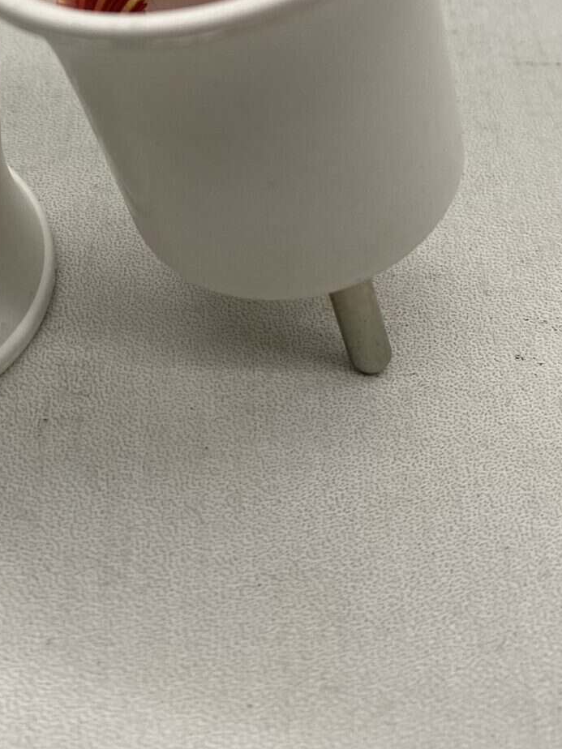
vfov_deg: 25.7
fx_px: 1559
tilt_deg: -33.6
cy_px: 11
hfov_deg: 19.9
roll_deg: -0.2
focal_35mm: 72
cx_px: 27
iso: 32
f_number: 1.8
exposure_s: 1/297
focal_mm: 4.25
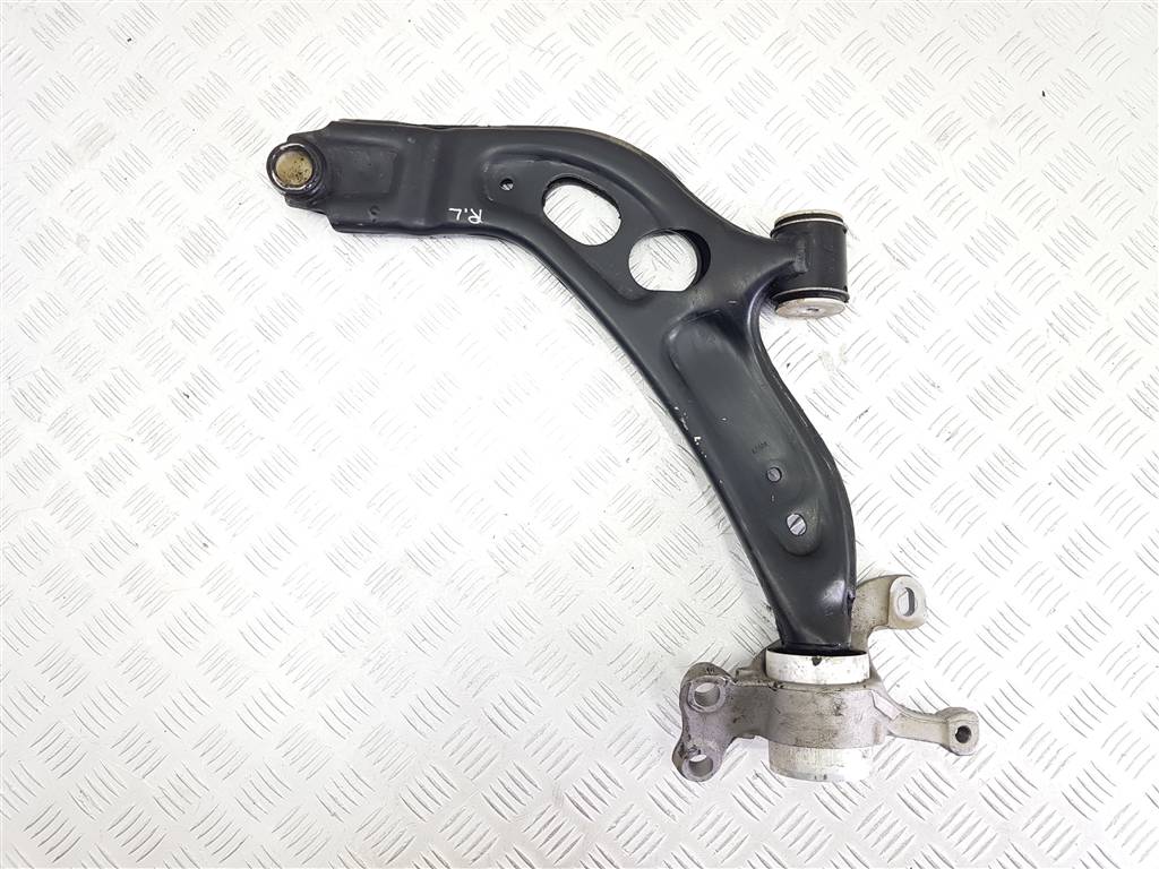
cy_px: 434
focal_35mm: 26
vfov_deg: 53.1
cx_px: 580
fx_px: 871
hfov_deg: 67.3
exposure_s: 1/50
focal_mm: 4.2
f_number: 1.7
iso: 64
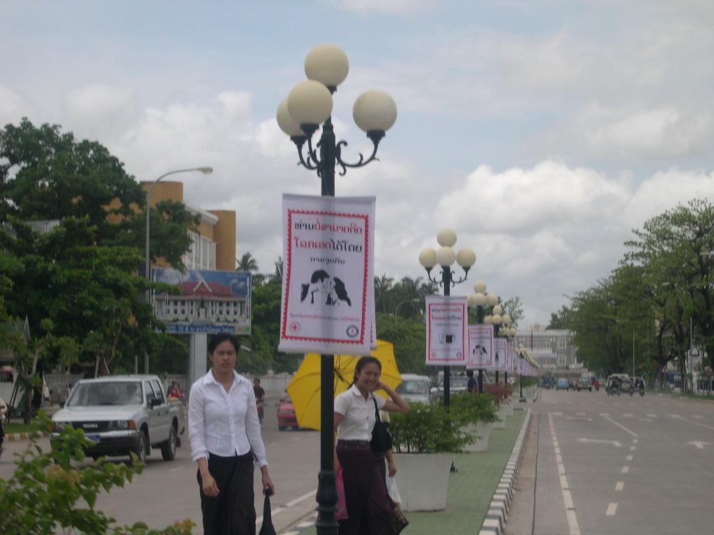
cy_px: 268
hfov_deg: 22.5
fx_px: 1794
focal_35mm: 87
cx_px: 357
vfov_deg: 17.0
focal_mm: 18.4
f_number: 11.6
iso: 100
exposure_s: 1/152
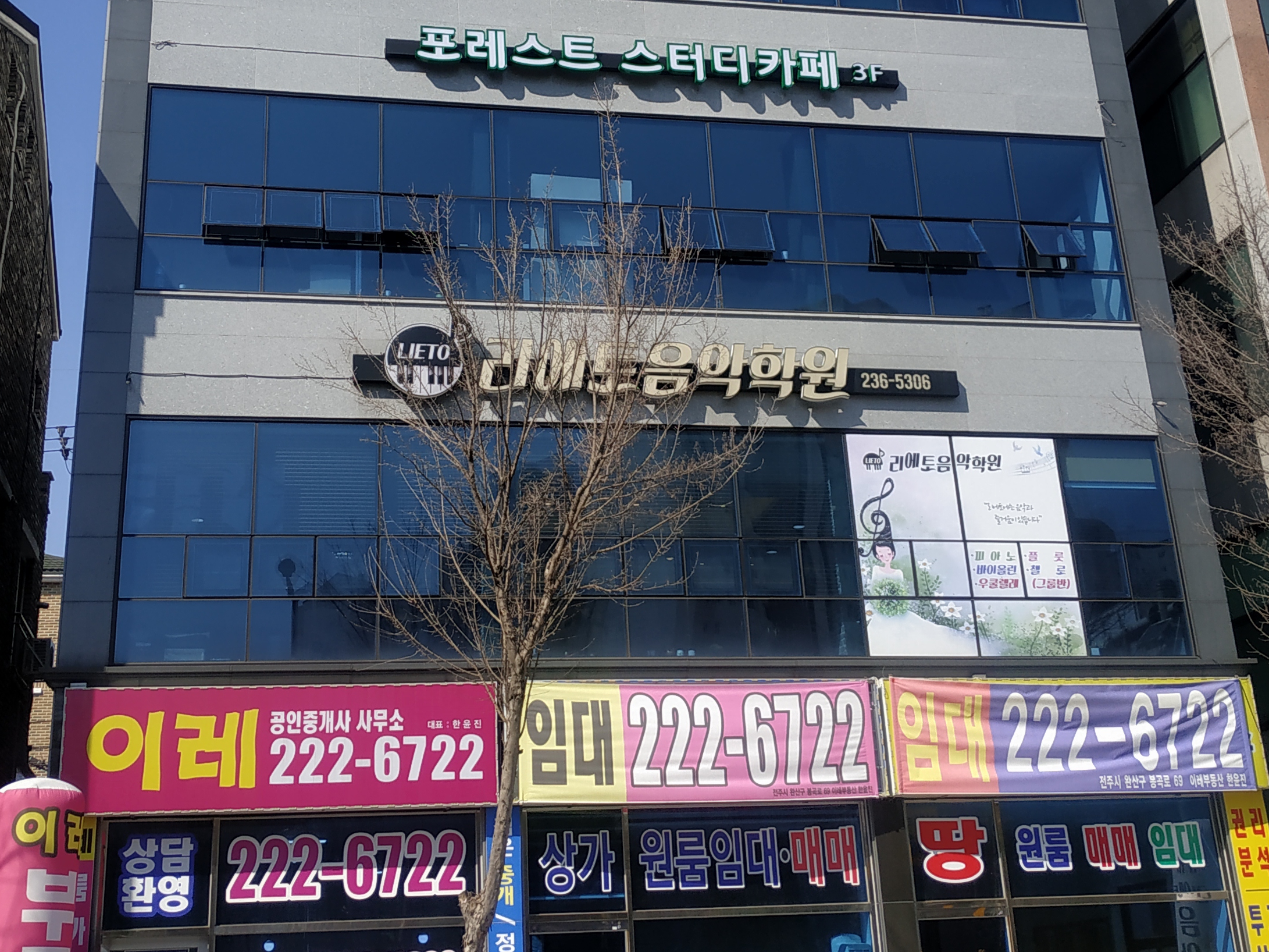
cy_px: 322
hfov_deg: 42.9
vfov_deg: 32.6
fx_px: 1613
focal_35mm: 44
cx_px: 608
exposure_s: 1/2197
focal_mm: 3.94
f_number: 1.9
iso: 100
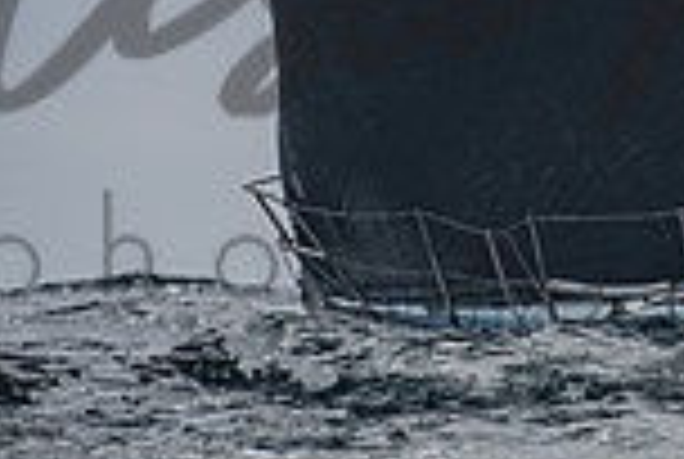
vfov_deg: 1.8
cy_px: -79
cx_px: 976
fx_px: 14487
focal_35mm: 761
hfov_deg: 2.7
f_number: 6.3
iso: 250
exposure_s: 1/2000
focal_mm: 200
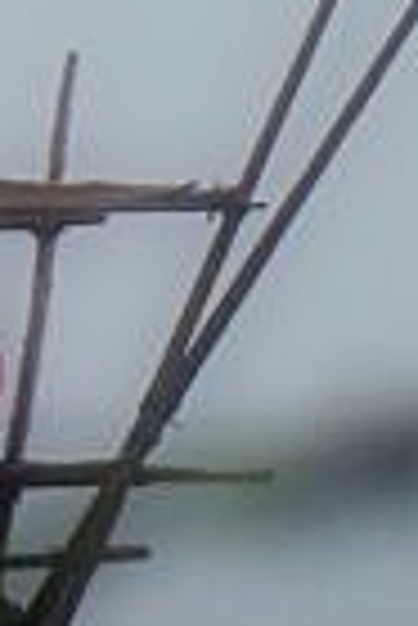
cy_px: 221
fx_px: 36759
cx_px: 40
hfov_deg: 0.7
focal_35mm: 2116
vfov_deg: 1.0
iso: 125
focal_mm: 68.8
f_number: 5.9
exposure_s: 1/125
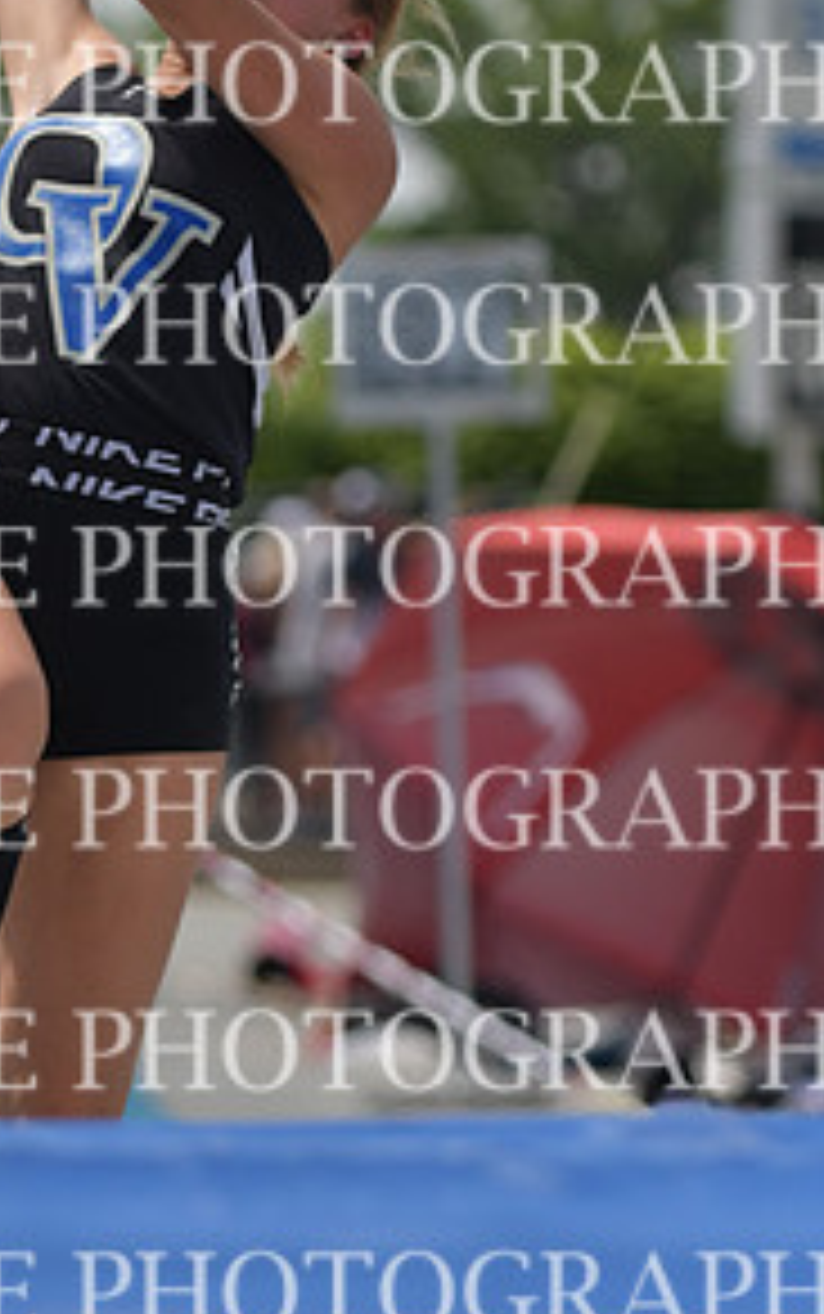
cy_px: 446
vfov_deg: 6.0
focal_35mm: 352
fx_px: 12623
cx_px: 43
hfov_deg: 3.7
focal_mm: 116
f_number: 3.5
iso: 250
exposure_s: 1/8000
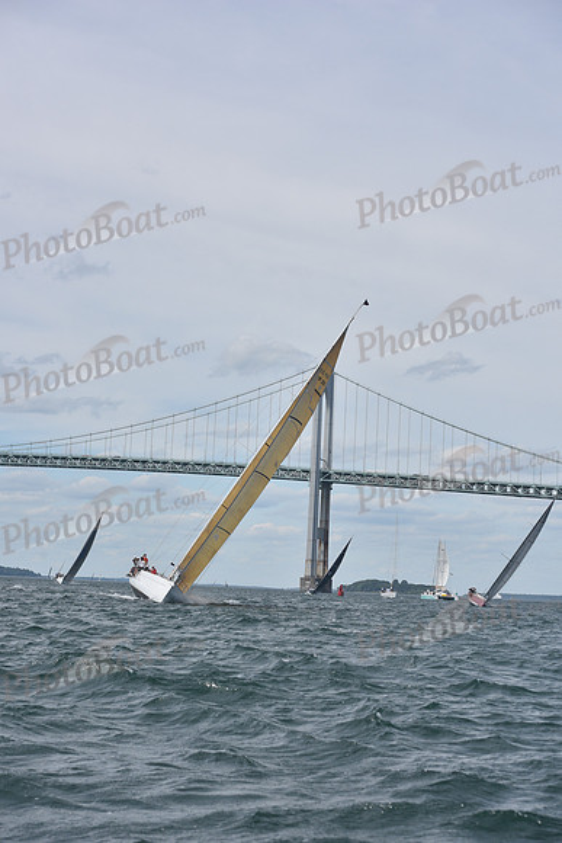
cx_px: 281
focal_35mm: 70
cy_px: 422
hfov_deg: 19.5
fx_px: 1638
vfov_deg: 28.8
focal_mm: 70
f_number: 8
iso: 320
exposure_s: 1/800
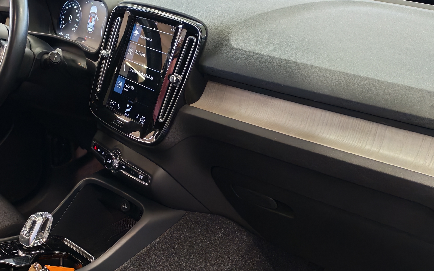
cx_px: 151
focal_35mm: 51
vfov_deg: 25.2
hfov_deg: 39.2
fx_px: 603
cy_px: 180
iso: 1000
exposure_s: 1/50
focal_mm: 6.12
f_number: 1.9
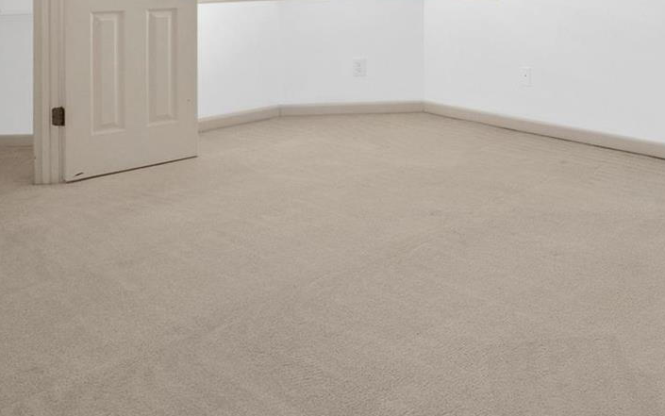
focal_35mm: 37
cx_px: 617
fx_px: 671
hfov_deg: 46.7
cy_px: -33
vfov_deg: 31.0
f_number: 8
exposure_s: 1/5
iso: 400
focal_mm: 8
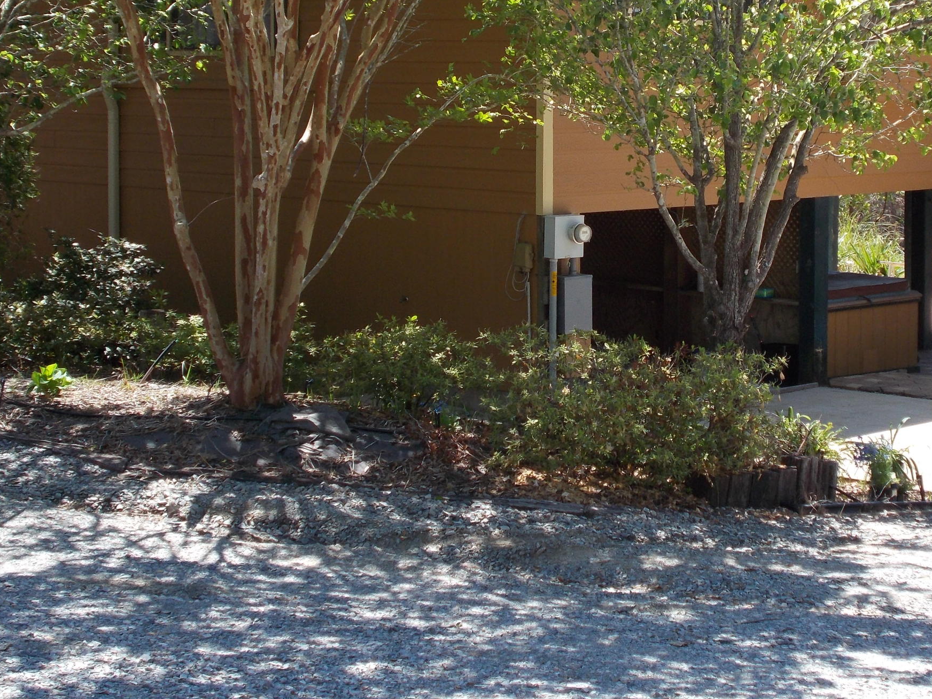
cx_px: 642
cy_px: 173
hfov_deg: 22.6
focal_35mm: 86
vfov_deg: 17.1
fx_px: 2315
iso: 80
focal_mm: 9
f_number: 4.5
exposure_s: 1/160
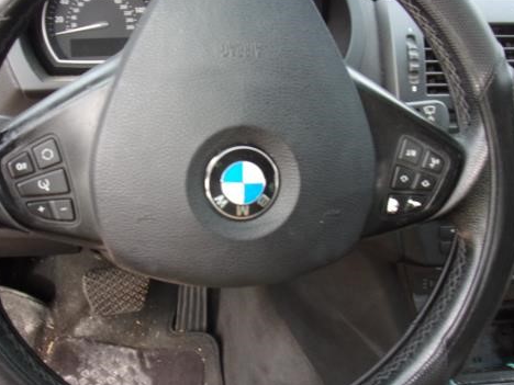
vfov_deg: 35.1
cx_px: 221
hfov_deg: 45.7
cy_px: 174
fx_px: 609
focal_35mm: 41
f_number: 3.3
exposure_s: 1/50
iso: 80
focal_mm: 4.3
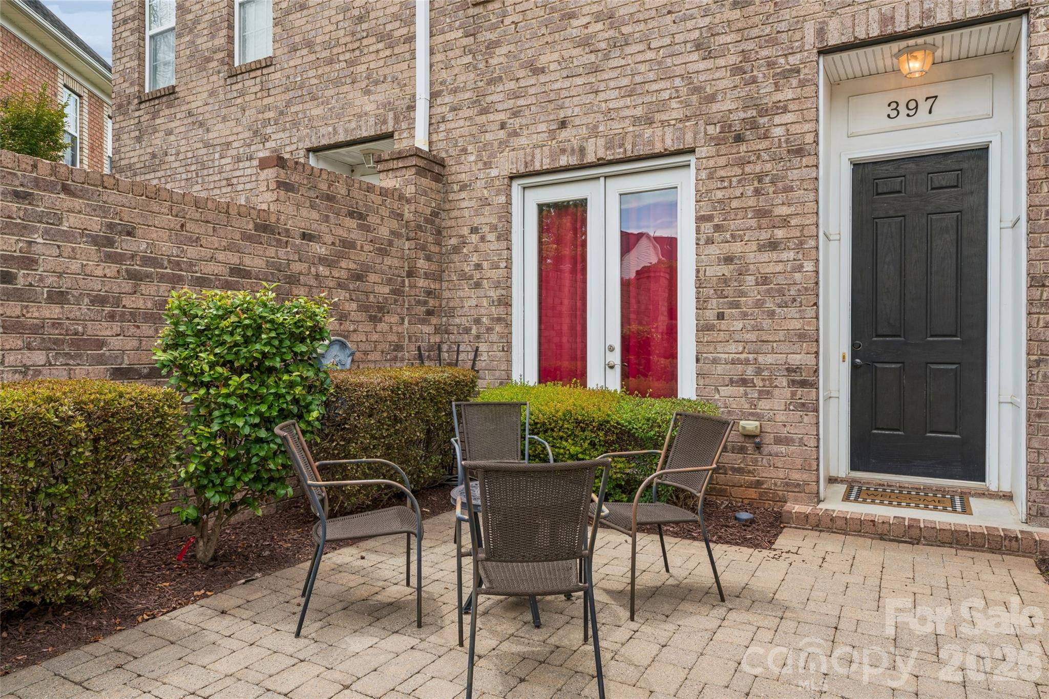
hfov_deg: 73.7
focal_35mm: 24
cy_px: 350
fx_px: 699
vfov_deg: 53.1
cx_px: 524
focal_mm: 24
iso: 100
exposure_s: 1/40
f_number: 13
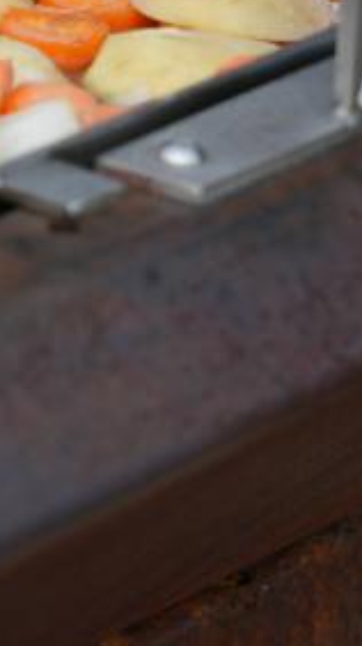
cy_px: -325
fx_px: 6871
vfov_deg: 5.3
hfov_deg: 2.9
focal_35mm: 401
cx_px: -1045
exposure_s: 1/400
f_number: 3.5
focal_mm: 56.2
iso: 100
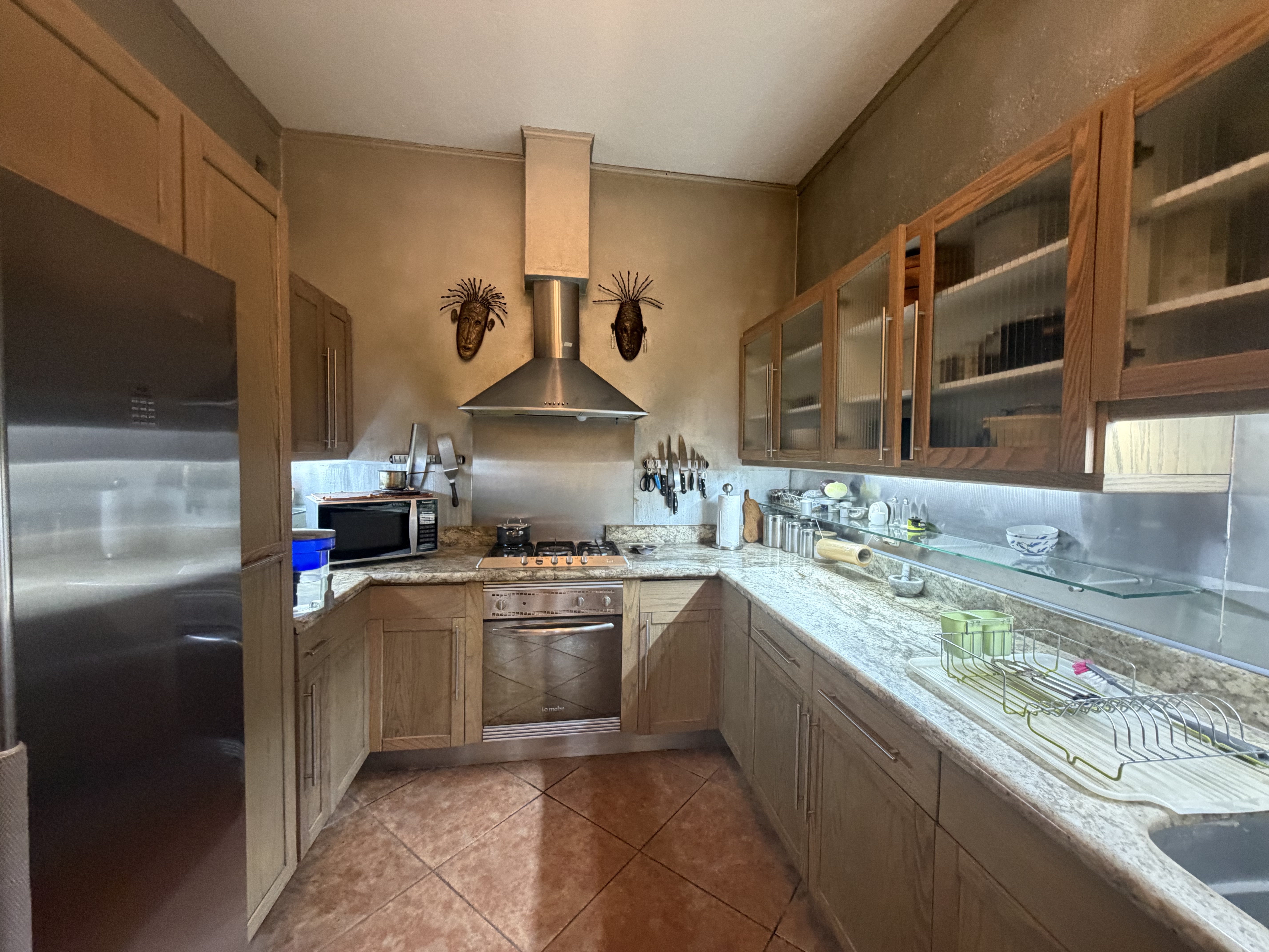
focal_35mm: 14
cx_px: 634
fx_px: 513
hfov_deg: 102.1
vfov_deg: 85.7
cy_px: 476
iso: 400
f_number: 2.2
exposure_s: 1/60
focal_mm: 2.22
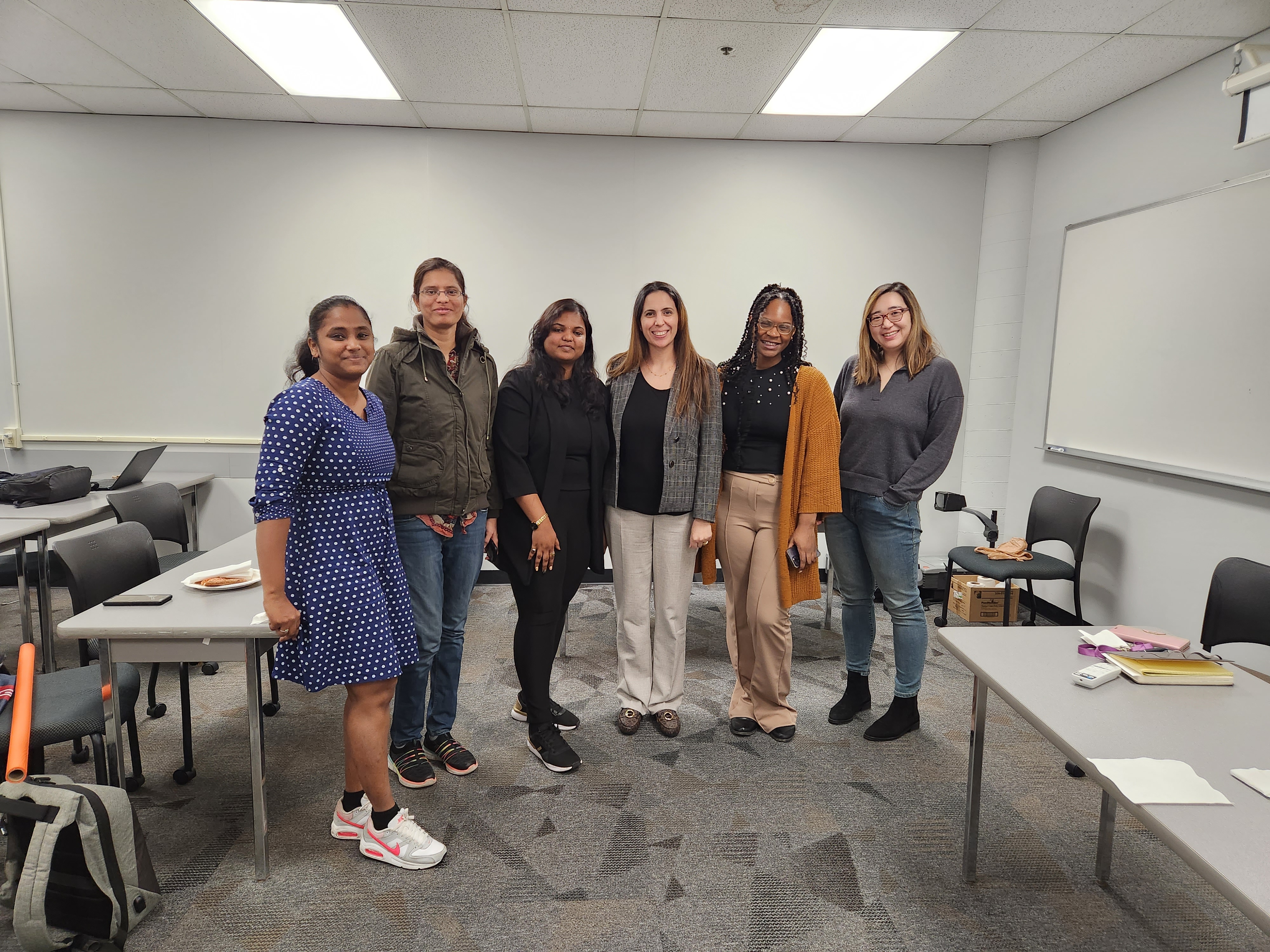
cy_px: 476
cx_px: 635
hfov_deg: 73.9
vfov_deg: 58.9
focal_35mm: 23
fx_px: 844
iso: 320
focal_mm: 5.4
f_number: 1.8
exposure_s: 1/120
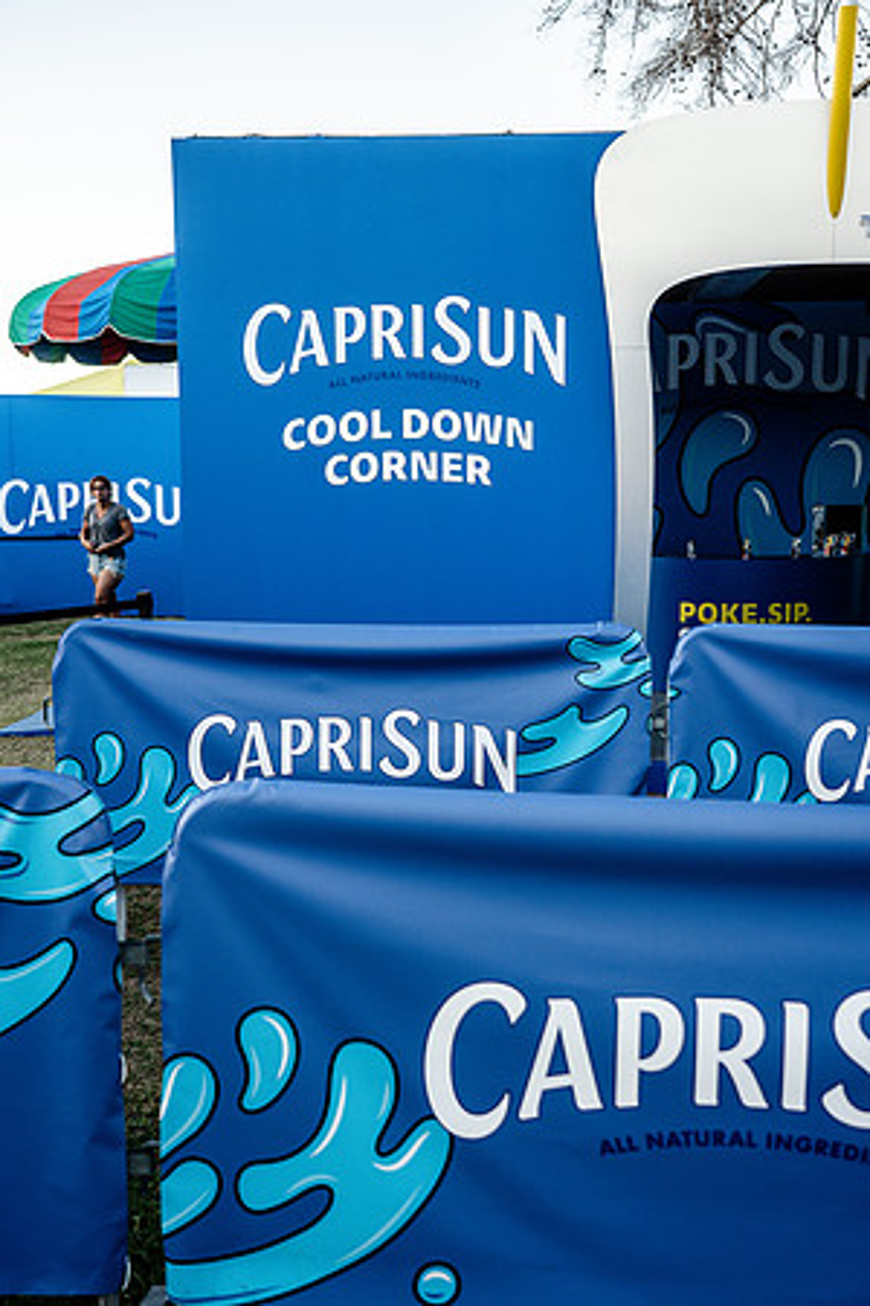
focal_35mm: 38
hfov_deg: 35.1
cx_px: 435
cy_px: 653
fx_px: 1377
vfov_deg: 50.7
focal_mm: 38
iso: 320
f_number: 4
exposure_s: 1/200
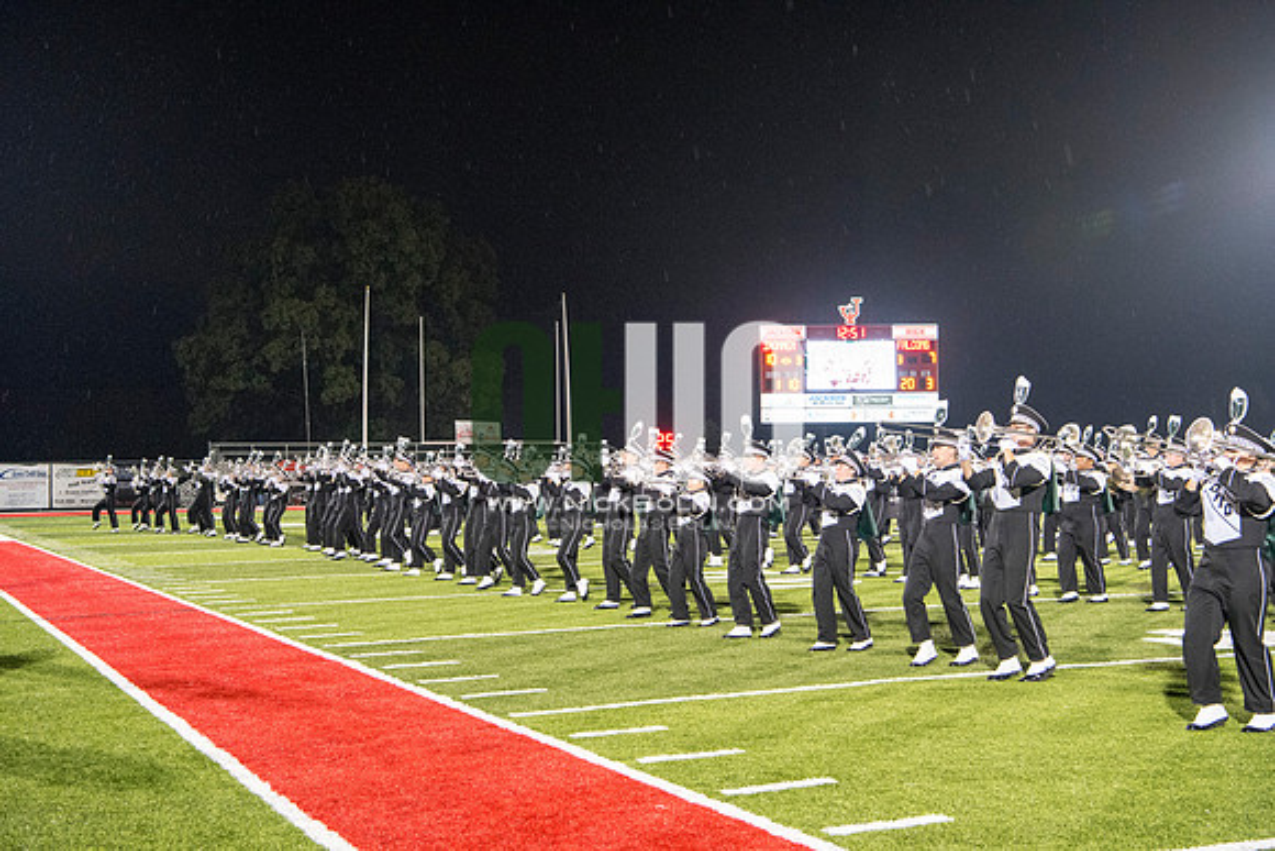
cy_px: 426
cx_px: 638
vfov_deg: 29.3
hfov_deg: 42.7
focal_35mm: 46
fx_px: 1629
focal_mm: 46
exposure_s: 1/125
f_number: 5.6
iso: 5000
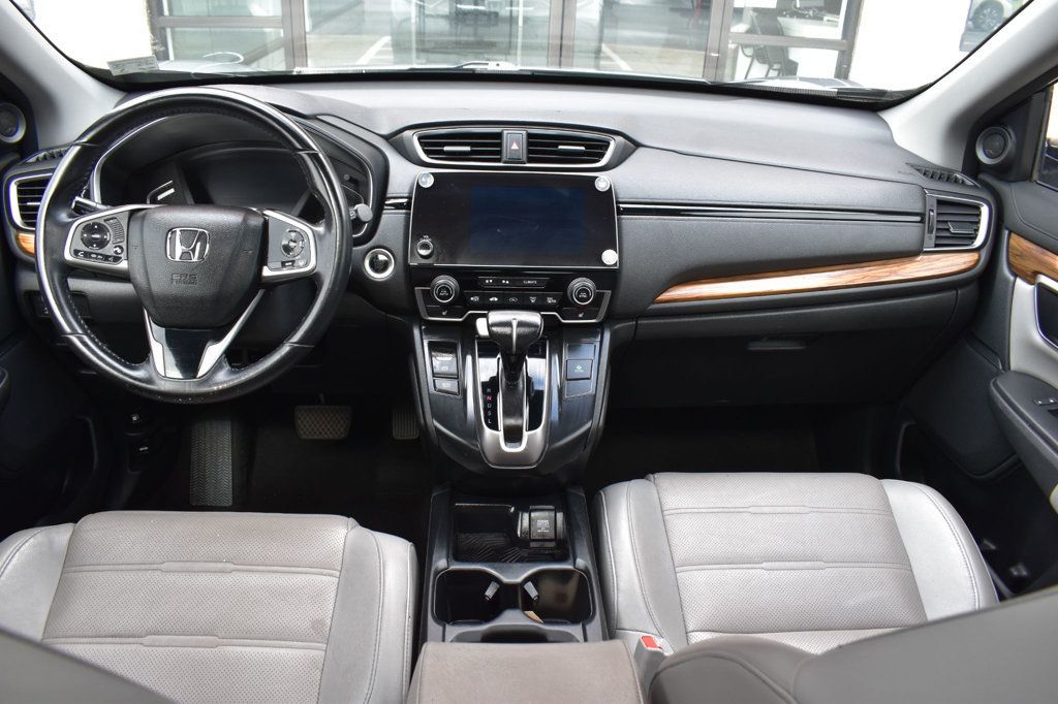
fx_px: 793
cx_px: 529
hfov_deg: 67.4
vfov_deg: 47.9
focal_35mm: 27
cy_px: 352
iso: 400
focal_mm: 18
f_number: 8
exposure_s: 1/50
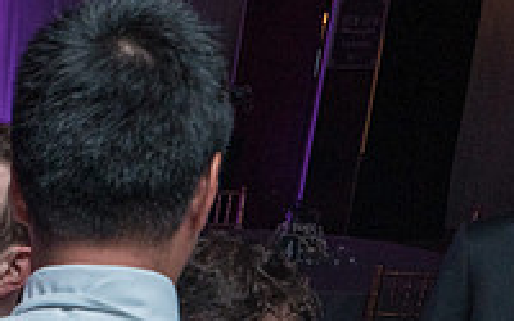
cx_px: -249
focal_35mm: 103
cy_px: 546
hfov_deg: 18.1
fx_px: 1443
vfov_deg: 11.9
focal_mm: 30
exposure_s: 1/200
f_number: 5.6
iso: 2000
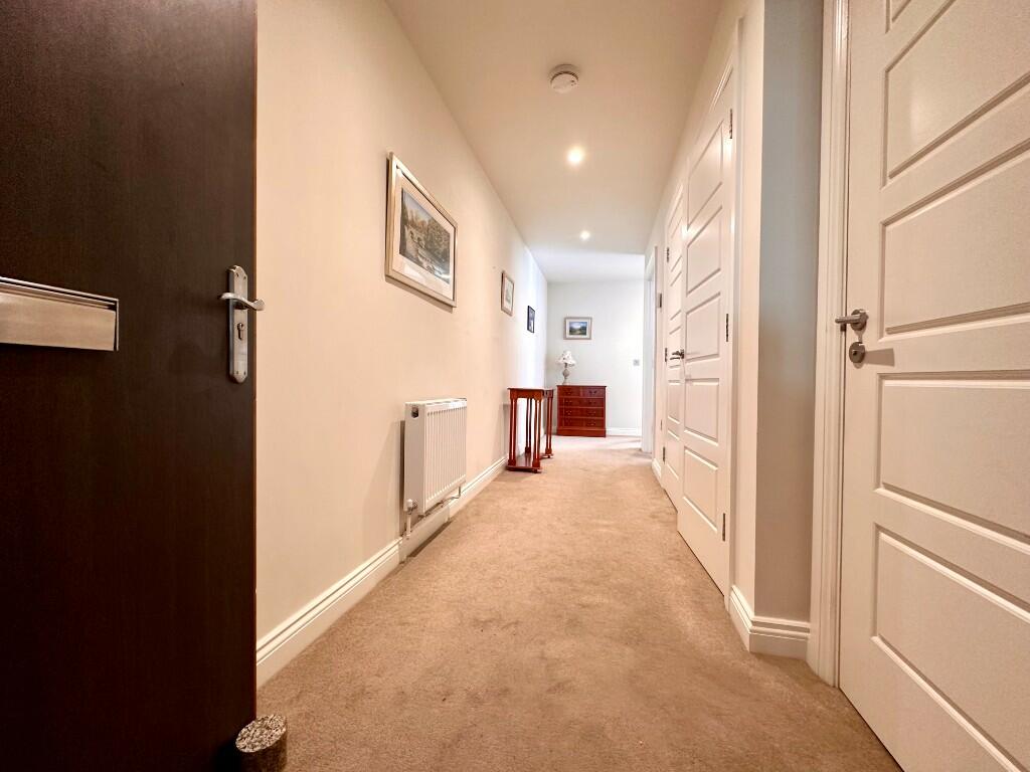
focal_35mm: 14
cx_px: 515
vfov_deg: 85.7
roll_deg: -0.4
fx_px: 417
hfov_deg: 102.1
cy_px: 386
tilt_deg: -0.3
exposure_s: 1/50
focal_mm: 2.22
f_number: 2.2
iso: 200
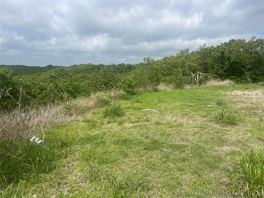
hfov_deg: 67.3
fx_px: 198
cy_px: 99
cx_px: 132
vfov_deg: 53.1
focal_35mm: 26
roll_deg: -2.2
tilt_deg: -7.6
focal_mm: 5.1
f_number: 1.6
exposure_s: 1/4854
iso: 50
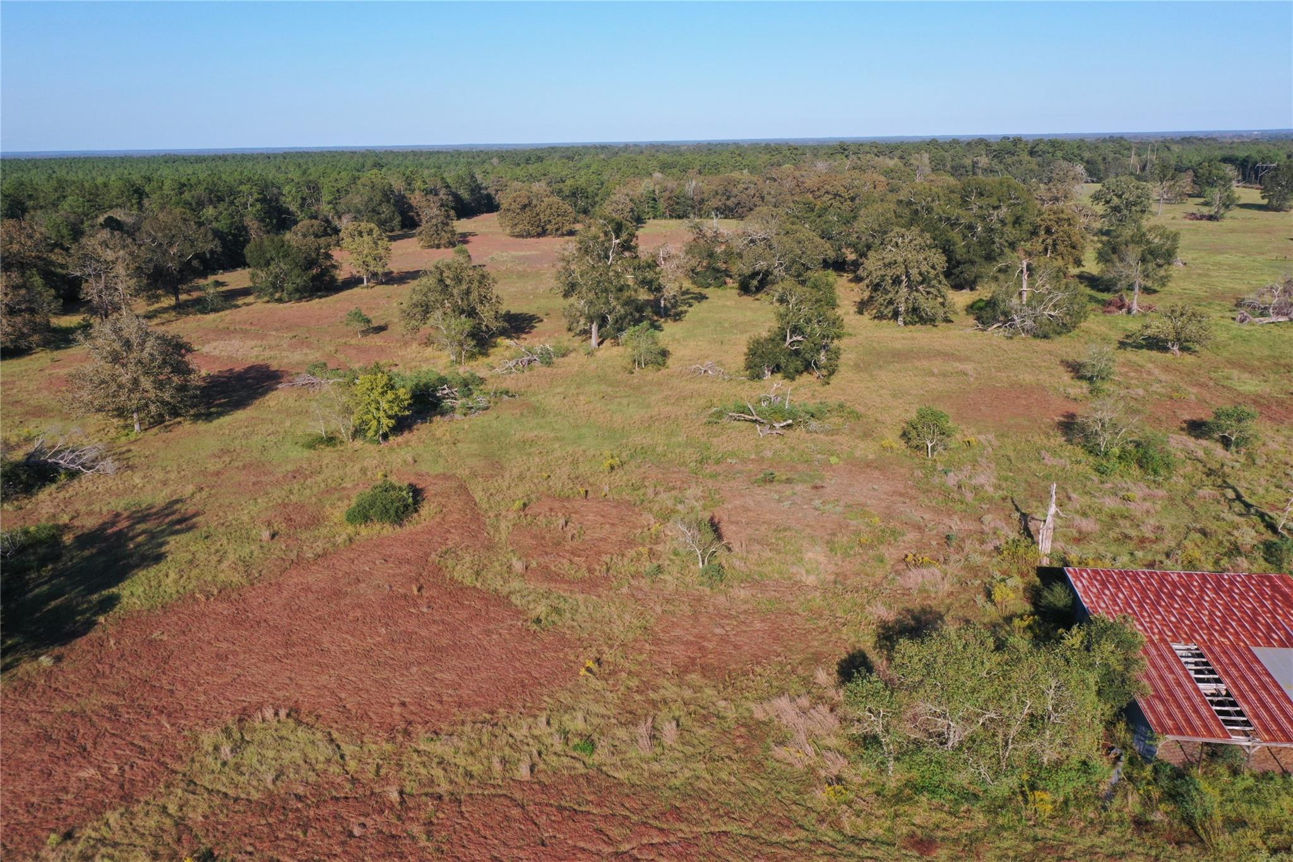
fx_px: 1006
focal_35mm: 28
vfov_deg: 46.4
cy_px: 431
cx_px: 646
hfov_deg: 65.5
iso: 100
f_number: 9
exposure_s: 1/120
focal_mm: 10.26
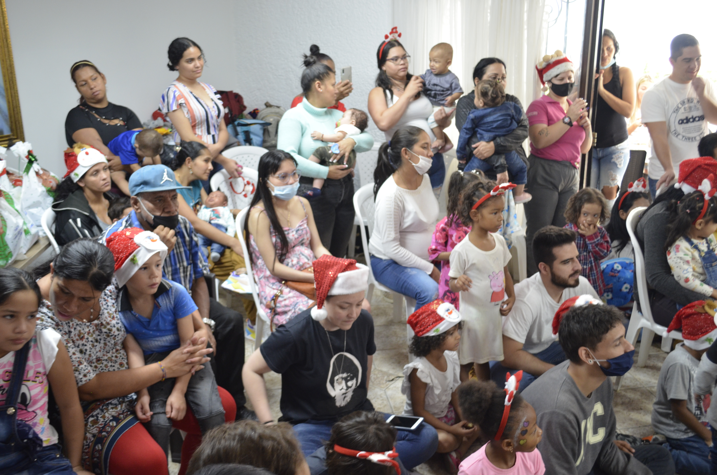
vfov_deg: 36.7
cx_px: 358
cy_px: 238
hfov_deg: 53.2
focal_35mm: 36
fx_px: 716
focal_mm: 24
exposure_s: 1/30
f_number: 4
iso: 900
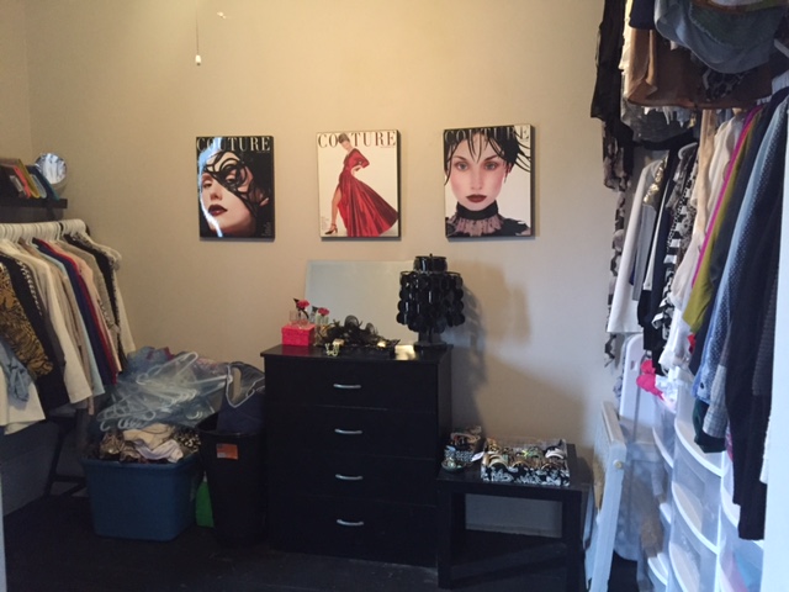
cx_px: 394
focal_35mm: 29
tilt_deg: -5.3
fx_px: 661
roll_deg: -0.2
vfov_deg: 48.2
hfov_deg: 61.7
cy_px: 296
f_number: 2.2
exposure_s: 1/15
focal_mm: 4.15
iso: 320
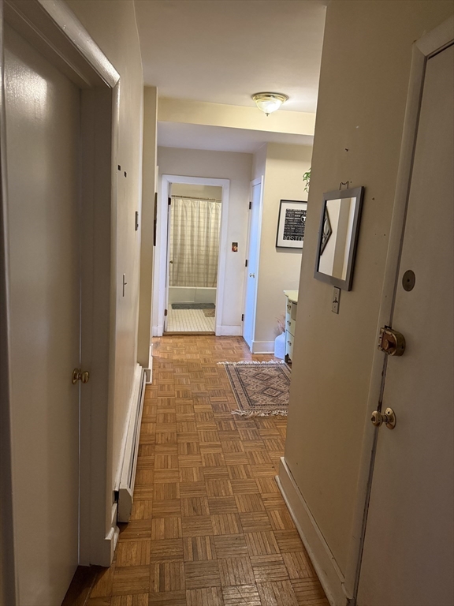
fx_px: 420
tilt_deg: -9.8
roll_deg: -3.8
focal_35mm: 24
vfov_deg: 71.6
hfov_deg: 56.8
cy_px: 303
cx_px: 227
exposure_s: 1/60
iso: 640
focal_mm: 6.76
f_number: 1.78
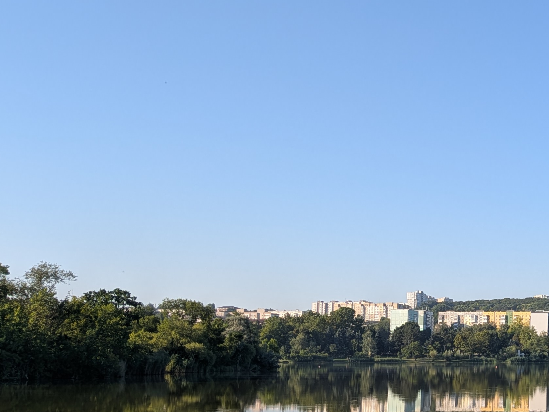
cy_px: 257
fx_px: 904
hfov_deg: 30.0
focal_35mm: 57
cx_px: 616
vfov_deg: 25.6
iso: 35
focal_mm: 4.53
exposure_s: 1/1003
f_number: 1.7
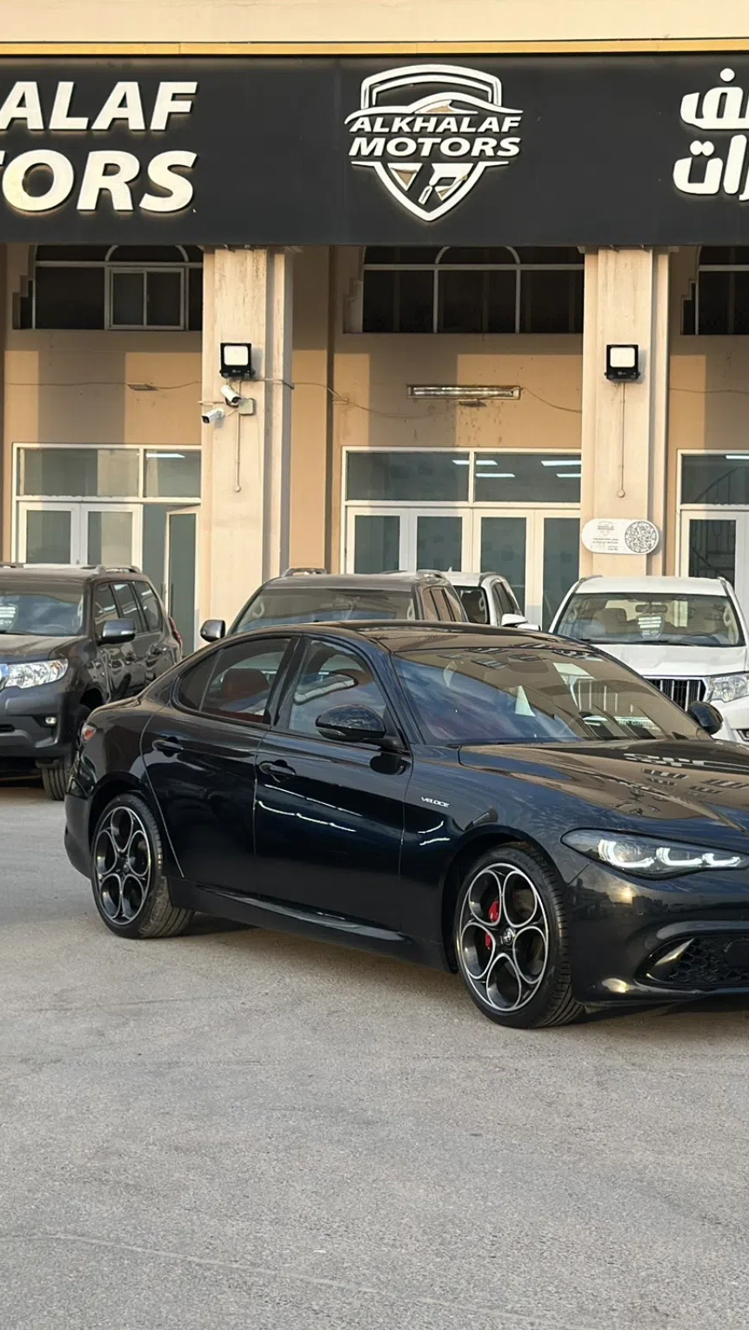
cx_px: 499
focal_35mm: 70
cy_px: 665
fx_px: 2471
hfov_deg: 17.2
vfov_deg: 30.1
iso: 80
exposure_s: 1/864
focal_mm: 6.86
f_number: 1.78
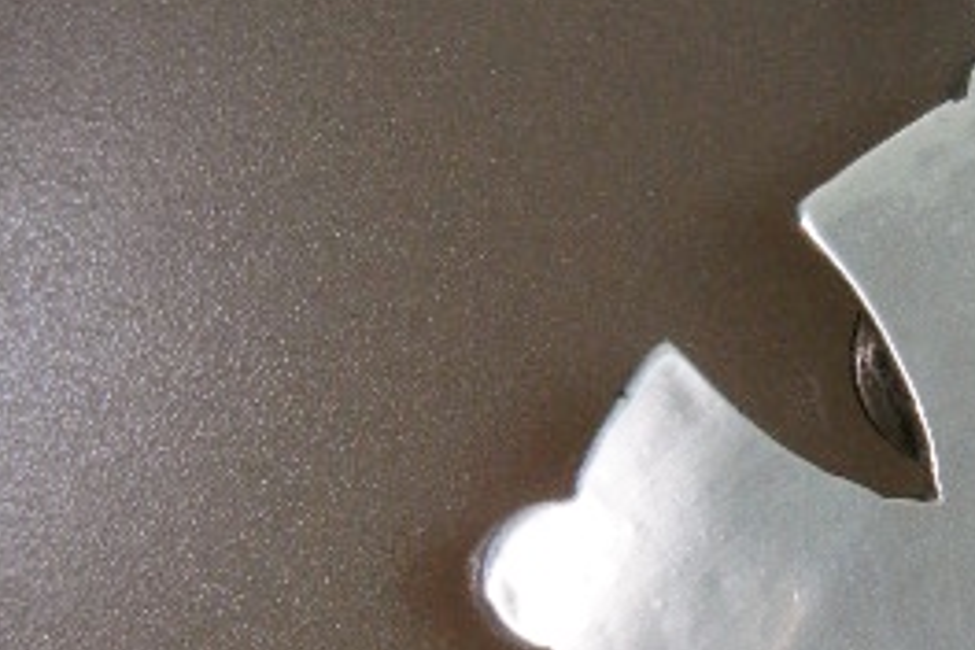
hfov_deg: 15.5
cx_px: 846
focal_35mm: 131
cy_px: 628
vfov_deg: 10.4
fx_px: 3548
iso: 241
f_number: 7.8
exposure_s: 1/30
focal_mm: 9.3
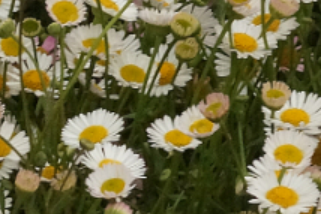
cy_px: 100
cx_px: -51
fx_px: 7513
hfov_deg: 2.4
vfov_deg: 1.6
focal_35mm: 842
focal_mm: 100
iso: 2500
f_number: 16
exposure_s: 1/160
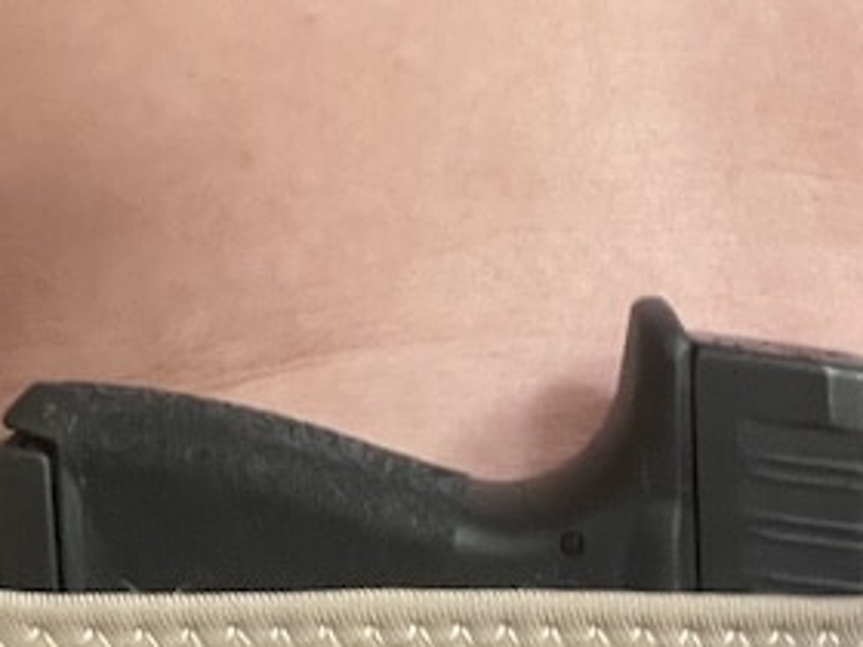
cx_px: 499
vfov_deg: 13.5
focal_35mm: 107
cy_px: 761
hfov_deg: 18.4
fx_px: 2668
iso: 500
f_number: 2.2
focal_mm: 2.71
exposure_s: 1/30
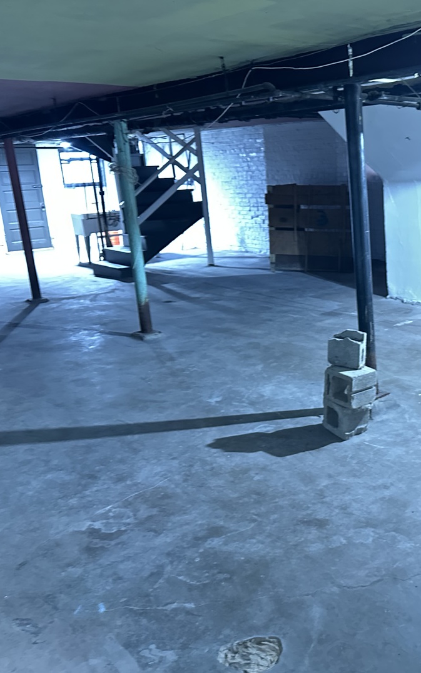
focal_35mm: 34
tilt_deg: -15.0
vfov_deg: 56.7
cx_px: 363
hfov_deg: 35.5
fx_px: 624
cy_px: 336
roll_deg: +3.4
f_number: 1.78
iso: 1600
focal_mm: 6.86
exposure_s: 1/24
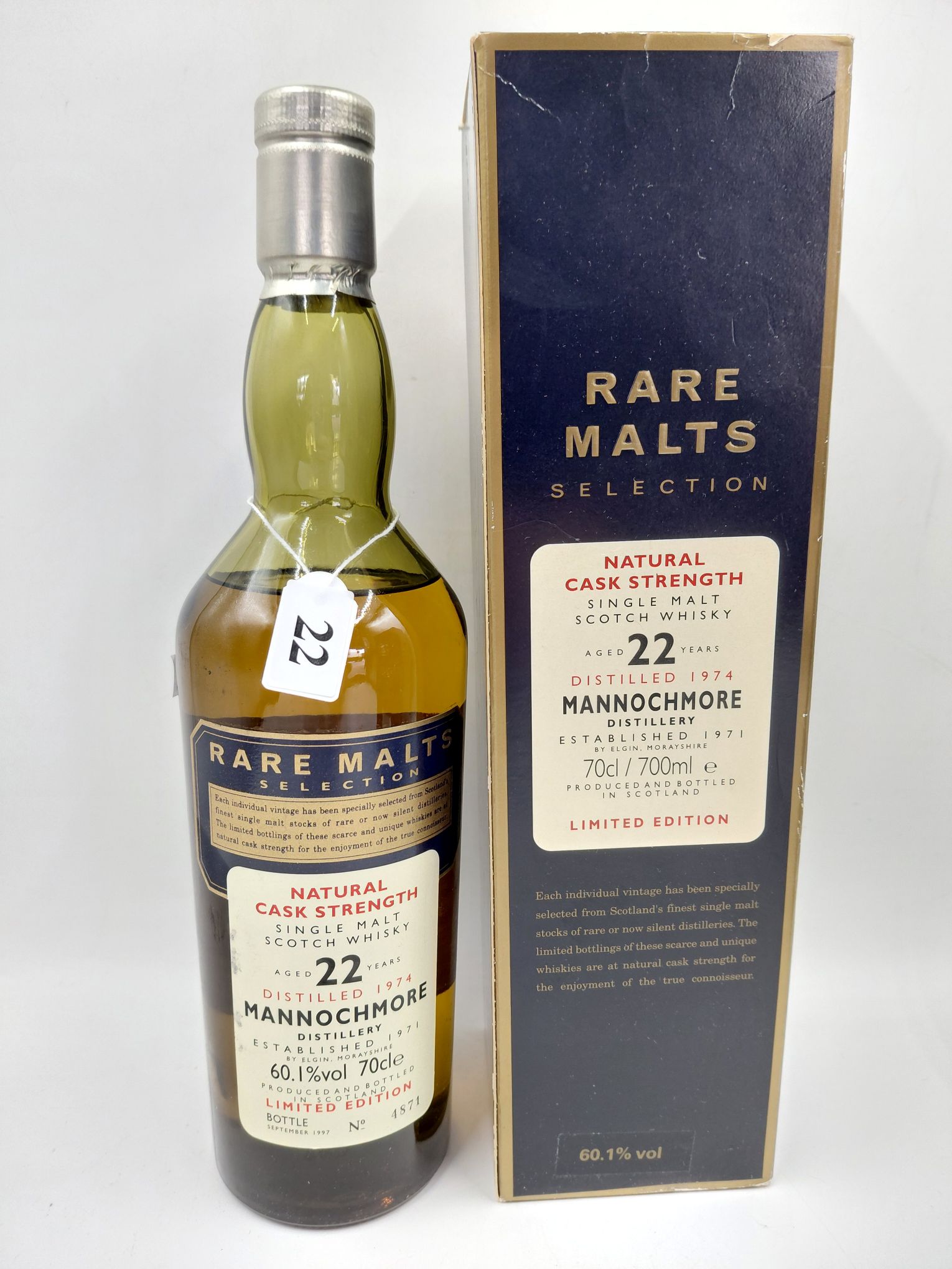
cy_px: 634
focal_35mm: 25
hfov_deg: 54.9
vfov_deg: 69.4
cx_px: 476
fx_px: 917
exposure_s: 1/50.1
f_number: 1.8
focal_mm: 4.69
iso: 200
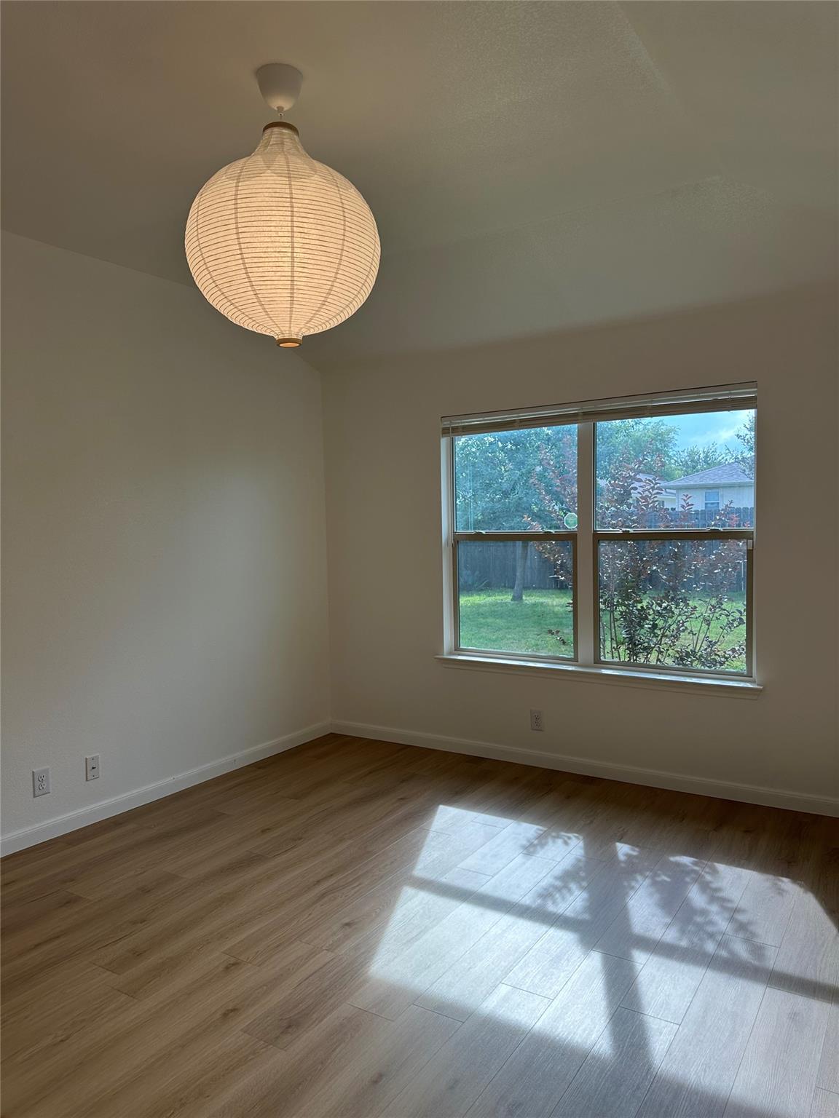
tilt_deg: -2.0
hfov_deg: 56.8
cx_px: 420
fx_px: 776
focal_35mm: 24
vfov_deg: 71.6
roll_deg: +0.5
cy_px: 559
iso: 80
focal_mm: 6.86
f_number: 1.78
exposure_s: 1/431
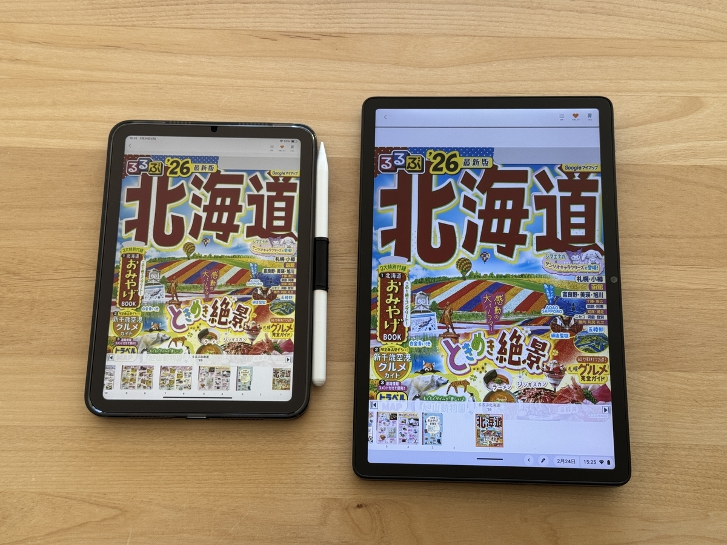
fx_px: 1008
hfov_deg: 39.7
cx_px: 364
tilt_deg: -73.3
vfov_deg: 30.3
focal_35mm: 48
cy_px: 272
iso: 50
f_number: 1.78
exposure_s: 1/121
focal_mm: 6.76
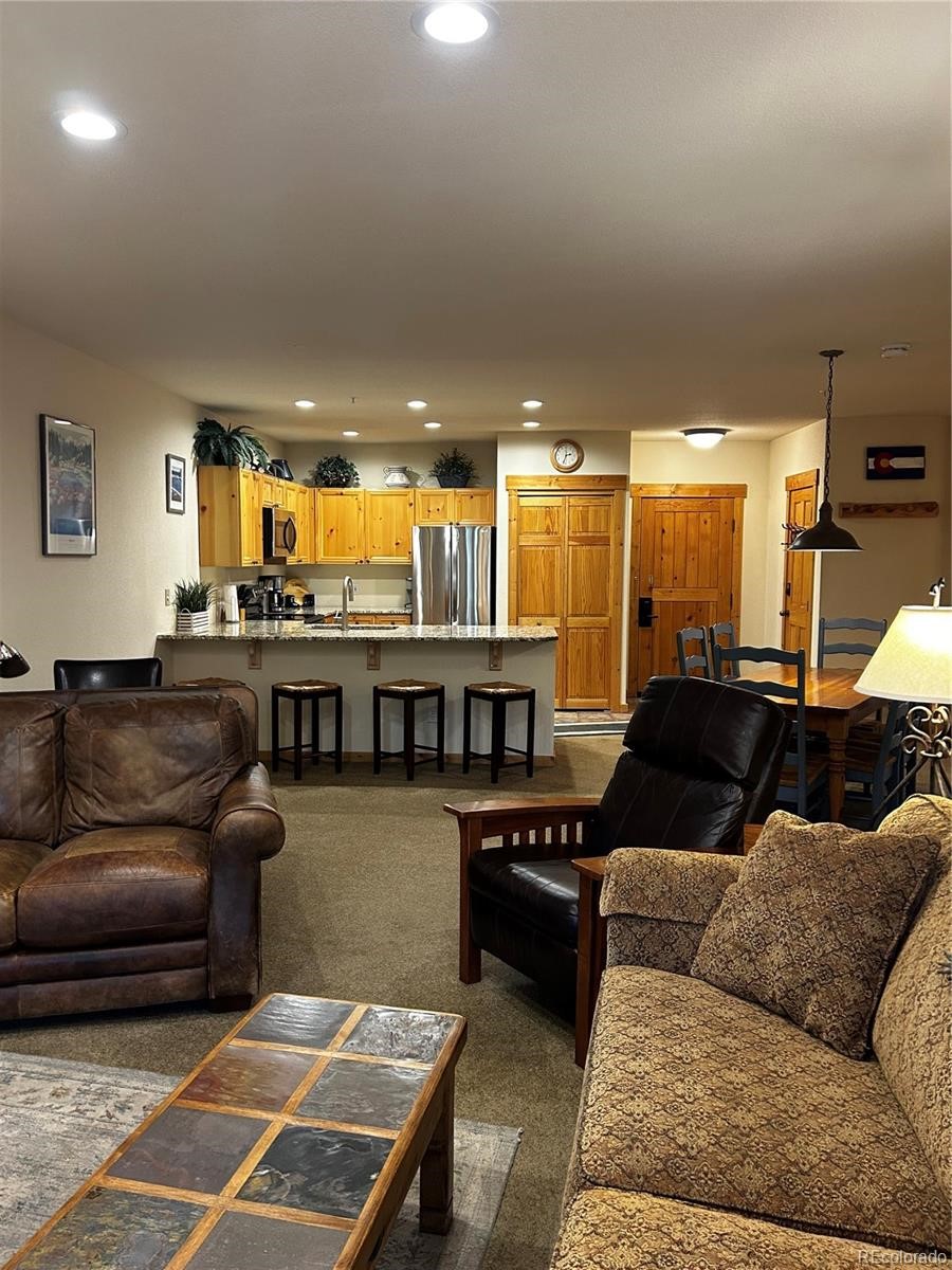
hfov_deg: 53.1
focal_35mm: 26
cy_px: 635
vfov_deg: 67.3
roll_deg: -0.5
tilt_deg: -4.8
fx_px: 953
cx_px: 476
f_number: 1.5
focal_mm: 5.7
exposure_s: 1/60
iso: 250
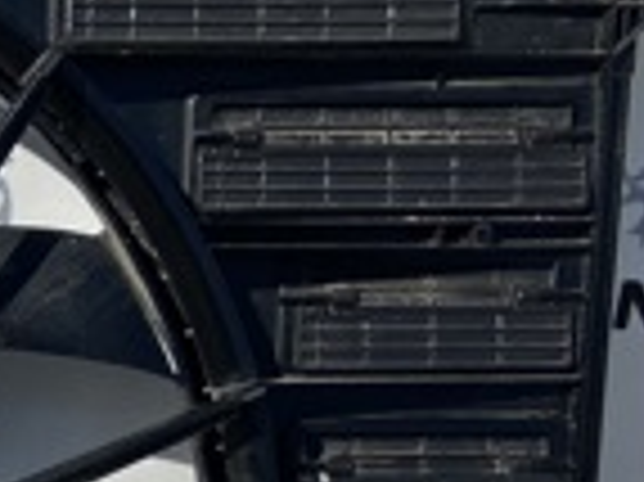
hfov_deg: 15.4
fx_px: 2156
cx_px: -383
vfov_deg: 12.3
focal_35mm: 116
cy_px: 642
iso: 32
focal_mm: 4.25
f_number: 1.8
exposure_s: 1/5236
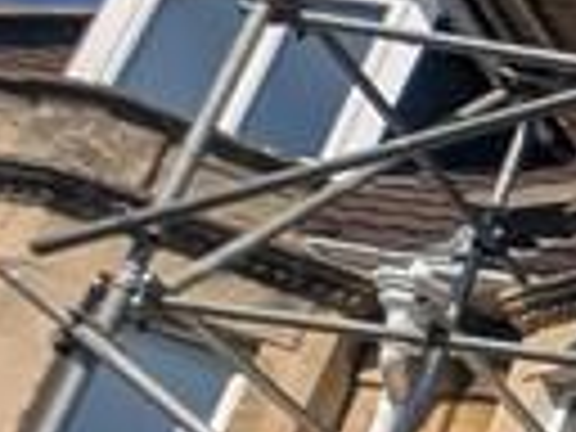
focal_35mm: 96
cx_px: 1890
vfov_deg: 13.9
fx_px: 1597
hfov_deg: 10.4
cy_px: 740
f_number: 1.95
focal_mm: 2.23
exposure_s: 1/3311
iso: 38
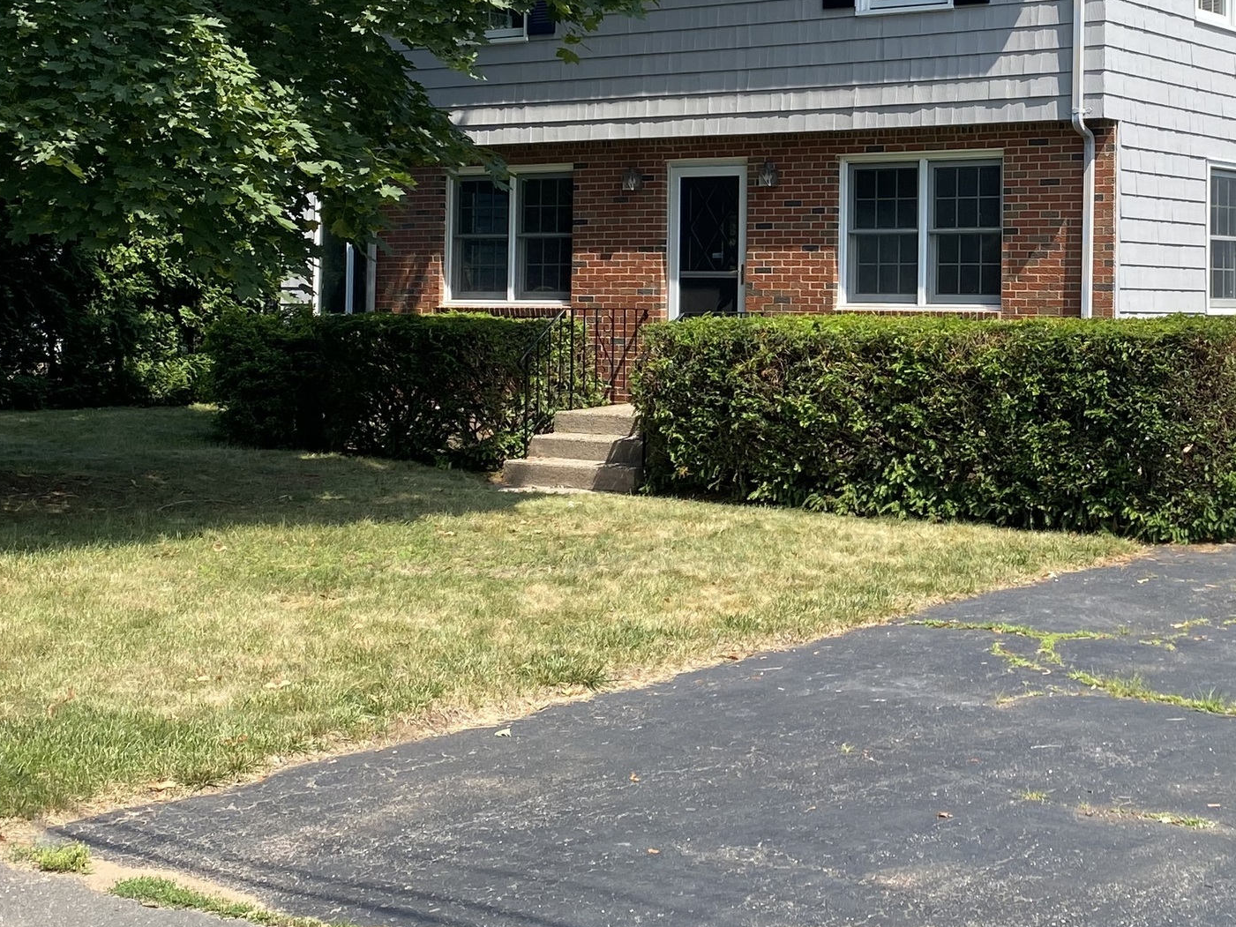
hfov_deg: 32.5
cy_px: 280
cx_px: 1060
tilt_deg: +2.6
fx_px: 2035
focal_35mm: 57
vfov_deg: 25.5
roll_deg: -0.5
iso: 32
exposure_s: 1/1464
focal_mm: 4.25
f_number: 1.8
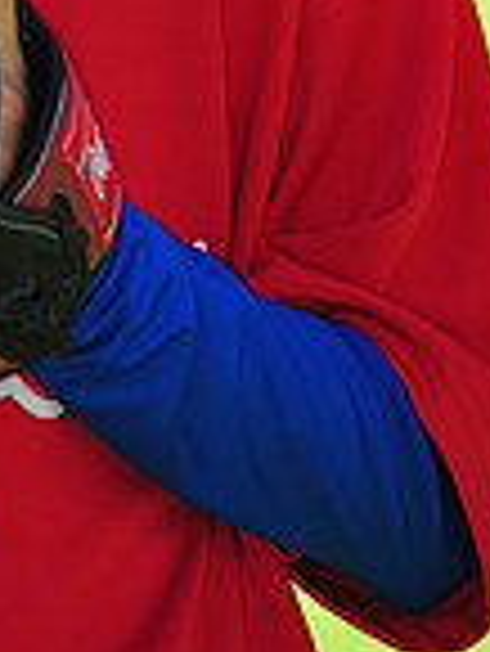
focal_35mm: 769
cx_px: -121
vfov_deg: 2.6
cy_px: -580
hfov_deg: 1.9
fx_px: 14493
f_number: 5
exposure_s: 1/400
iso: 200
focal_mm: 200
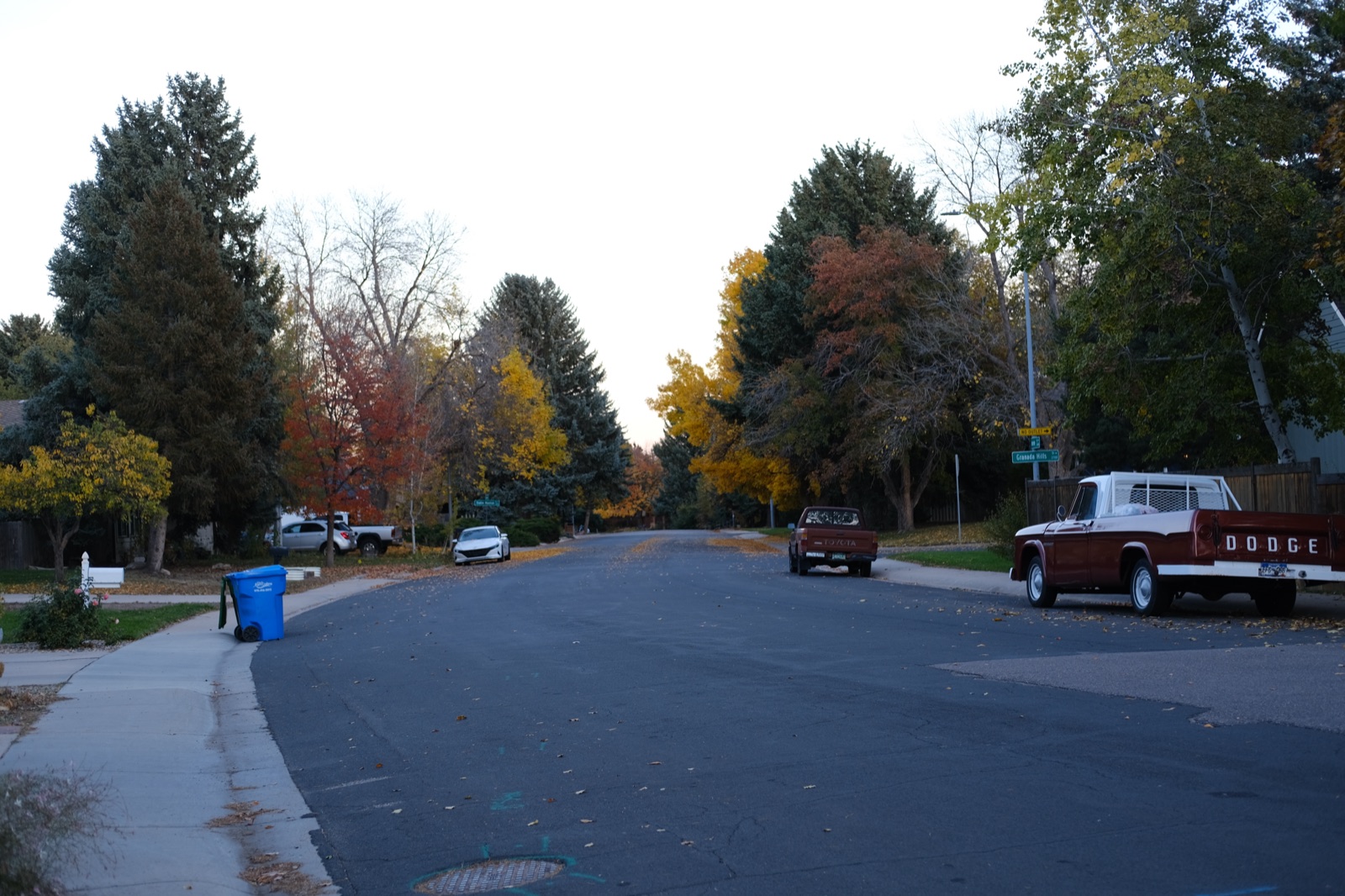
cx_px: 672
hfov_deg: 37.5
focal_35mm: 53
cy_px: 448
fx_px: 1980
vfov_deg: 25.5
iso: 160
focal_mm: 35
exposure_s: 1/105
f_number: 2.5
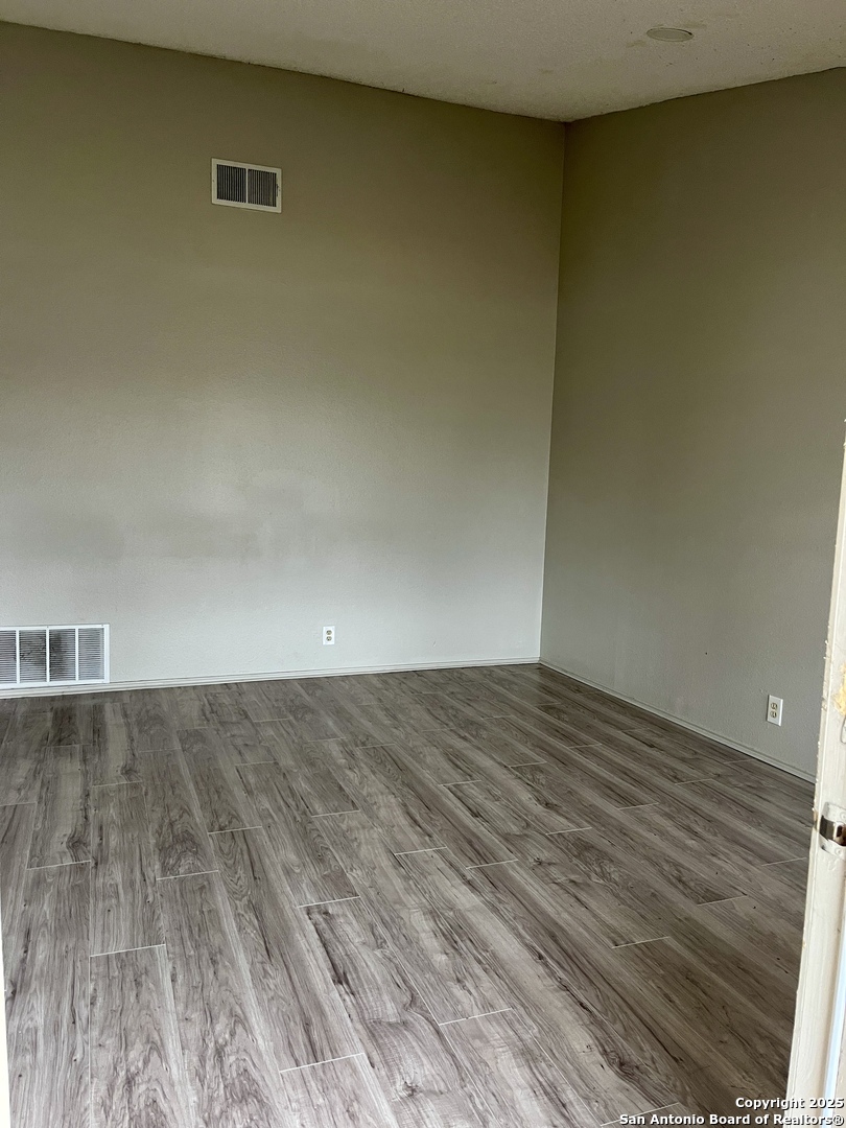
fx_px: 847
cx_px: 423
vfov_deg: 67.3
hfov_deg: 53.1
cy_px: 564
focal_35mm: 26
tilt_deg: -8.1
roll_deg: -0.8
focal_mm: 5.1
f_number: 1.6
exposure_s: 1/60
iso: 160
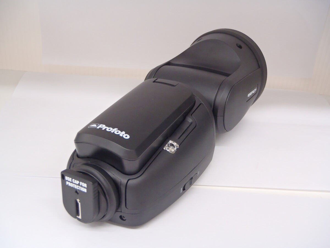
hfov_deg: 43.9
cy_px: 124
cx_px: 165
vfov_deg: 33.6
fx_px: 410
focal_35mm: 43
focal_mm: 7.73
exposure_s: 1/15
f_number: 4.8
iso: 200
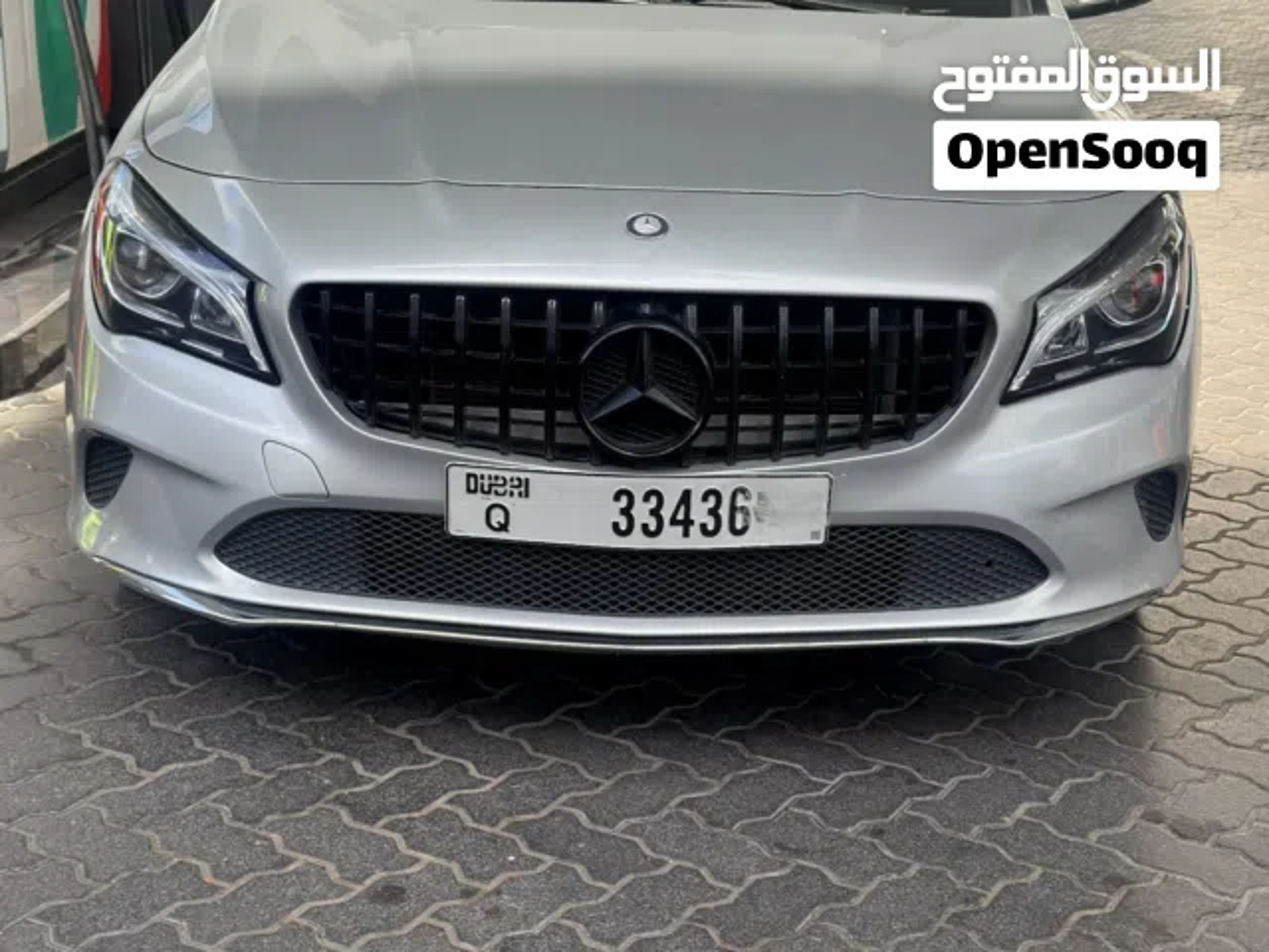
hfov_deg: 52.6
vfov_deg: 40.7
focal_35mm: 35
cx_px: 634
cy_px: 476
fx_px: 1283
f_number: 1.78
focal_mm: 6.76
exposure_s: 1/3226
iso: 80
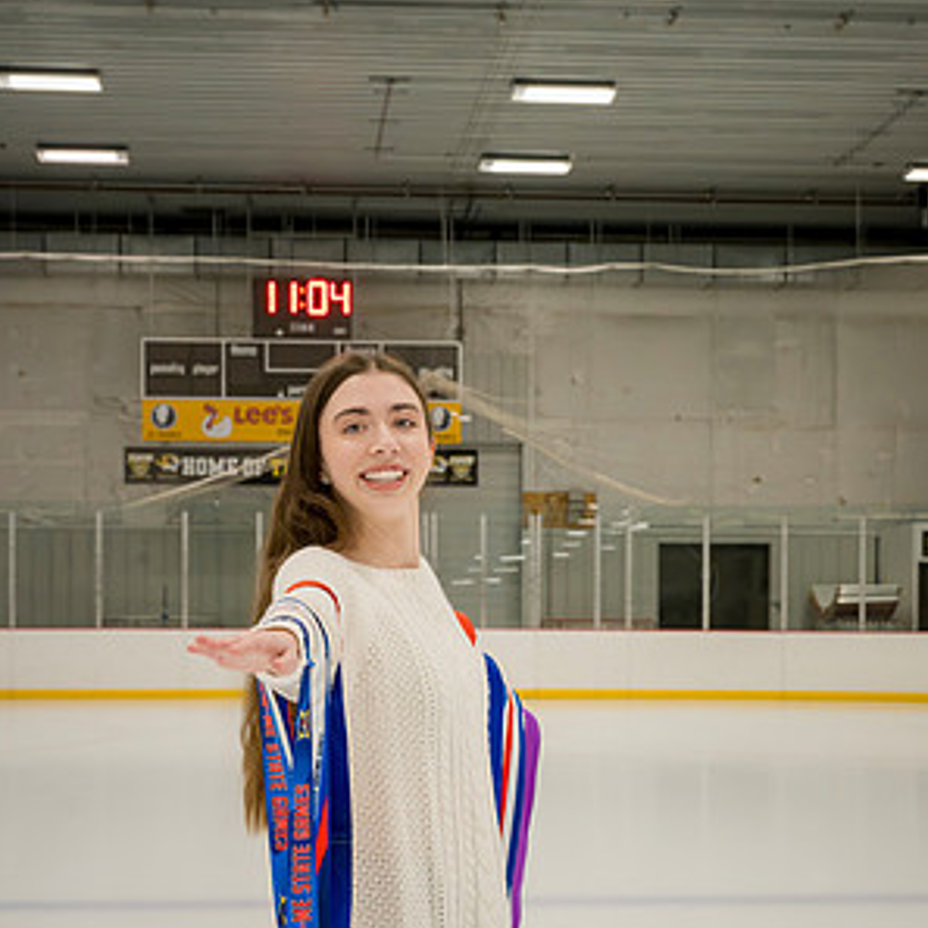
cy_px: 678
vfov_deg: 25.5
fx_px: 2032
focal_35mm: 67
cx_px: 462
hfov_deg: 25.7
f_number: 8
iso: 3200
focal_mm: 52
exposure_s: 1/250
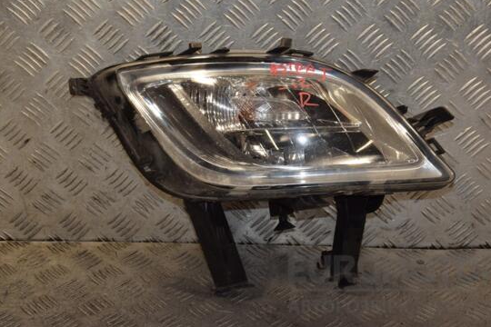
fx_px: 955
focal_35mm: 70
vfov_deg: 19.5
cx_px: 271
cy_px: 148
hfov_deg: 28.8
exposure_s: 1/200
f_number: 9
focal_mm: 42
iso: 800
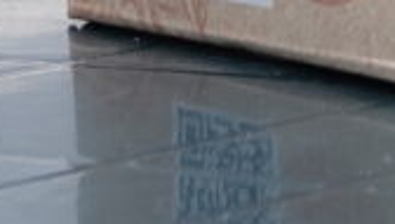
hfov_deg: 3.2
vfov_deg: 1.8
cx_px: 849
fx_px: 7121
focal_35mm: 679
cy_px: -698
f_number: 3.5
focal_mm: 33.51
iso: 100
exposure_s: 1/160
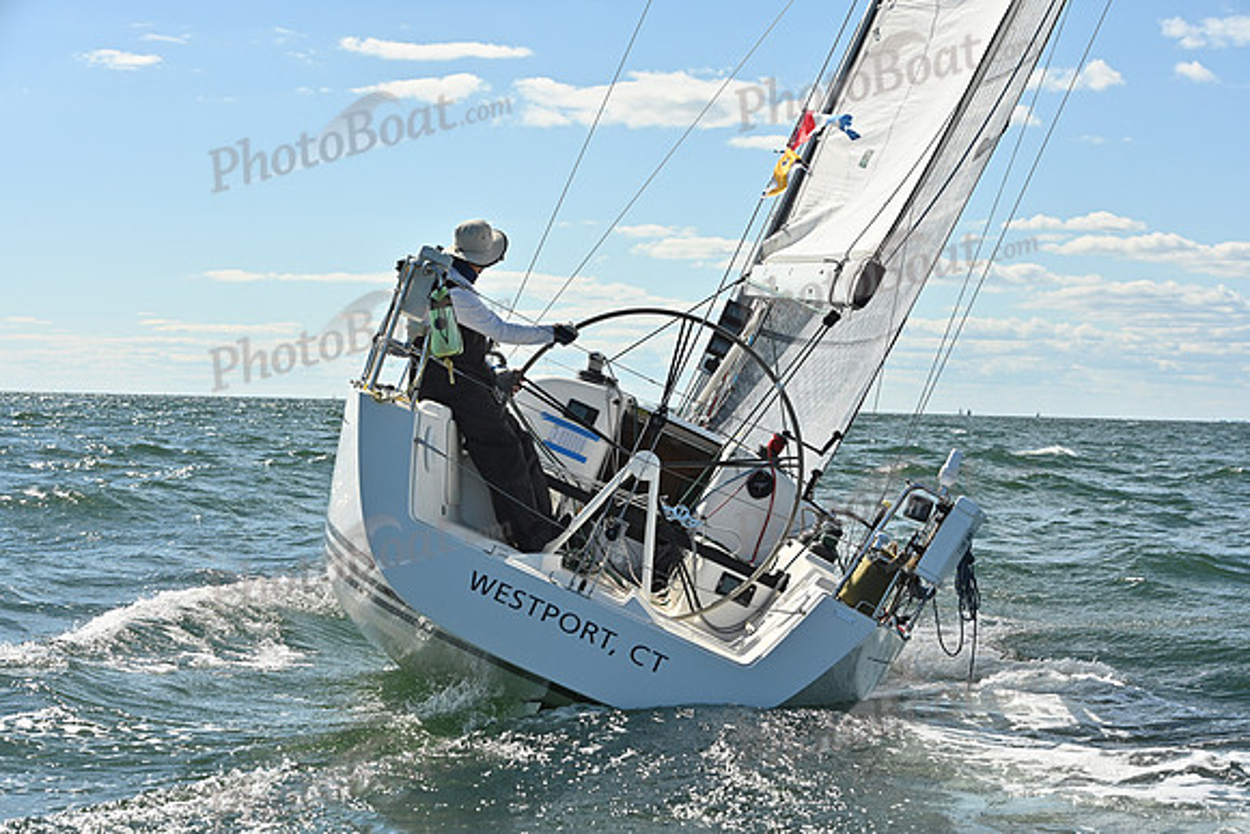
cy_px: 417
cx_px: 625
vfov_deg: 19.5
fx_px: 2431
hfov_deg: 28.8
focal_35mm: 70
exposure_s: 1/1600
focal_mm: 70
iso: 320
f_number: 7.1
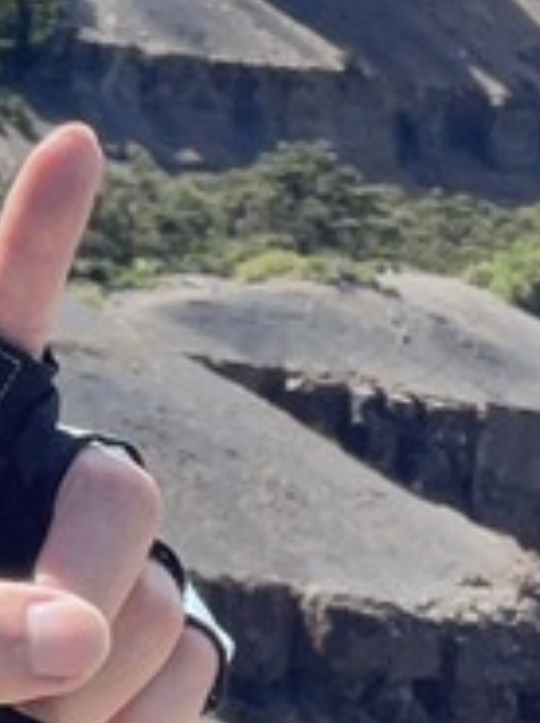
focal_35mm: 156
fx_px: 3256
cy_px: -270
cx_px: -458
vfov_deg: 12.2
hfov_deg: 9.0
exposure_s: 1/600
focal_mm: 2.71
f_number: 2.2
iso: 25
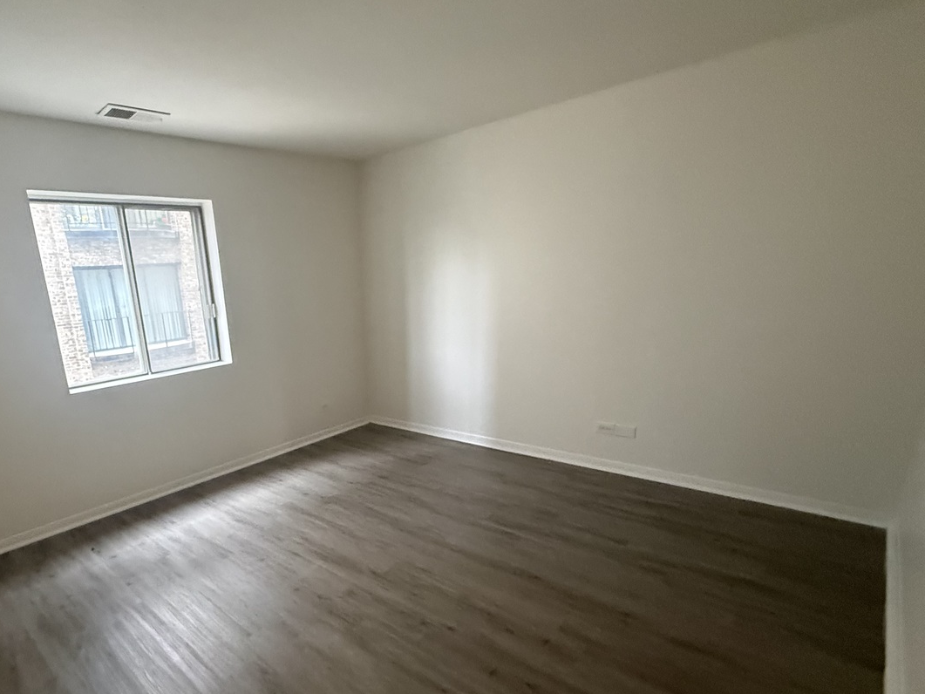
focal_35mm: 19
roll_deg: +1.8
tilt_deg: -12.6
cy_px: 420
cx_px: 332
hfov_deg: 82.6
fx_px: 508
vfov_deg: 67.9
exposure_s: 1/60
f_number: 2.2
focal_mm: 2.22
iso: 640
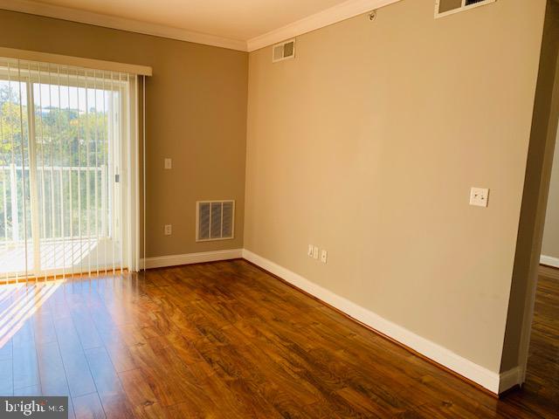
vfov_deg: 53.1
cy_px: 210
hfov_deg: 67.3
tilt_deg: -6.5
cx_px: 280
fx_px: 420
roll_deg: -1.1
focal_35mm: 26
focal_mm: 4.25
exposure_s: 1/122
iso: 32
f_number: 1.8
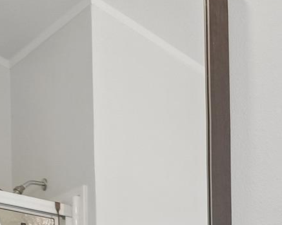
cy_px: 348
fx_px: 550
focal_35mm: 66
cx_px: 427
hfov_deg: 23.0
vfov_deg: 19.7
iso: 400
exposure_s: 1/20
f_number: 8
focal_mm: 10
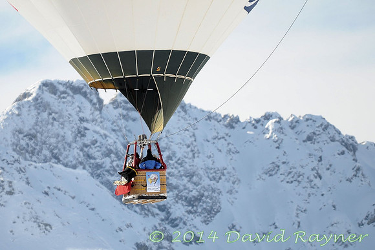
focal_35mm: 600
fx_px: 6251
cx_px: 188
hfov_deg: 3.4
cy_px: 125
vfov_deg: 2.3
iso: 200
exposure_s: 1/800
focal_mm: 400
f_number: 6.3
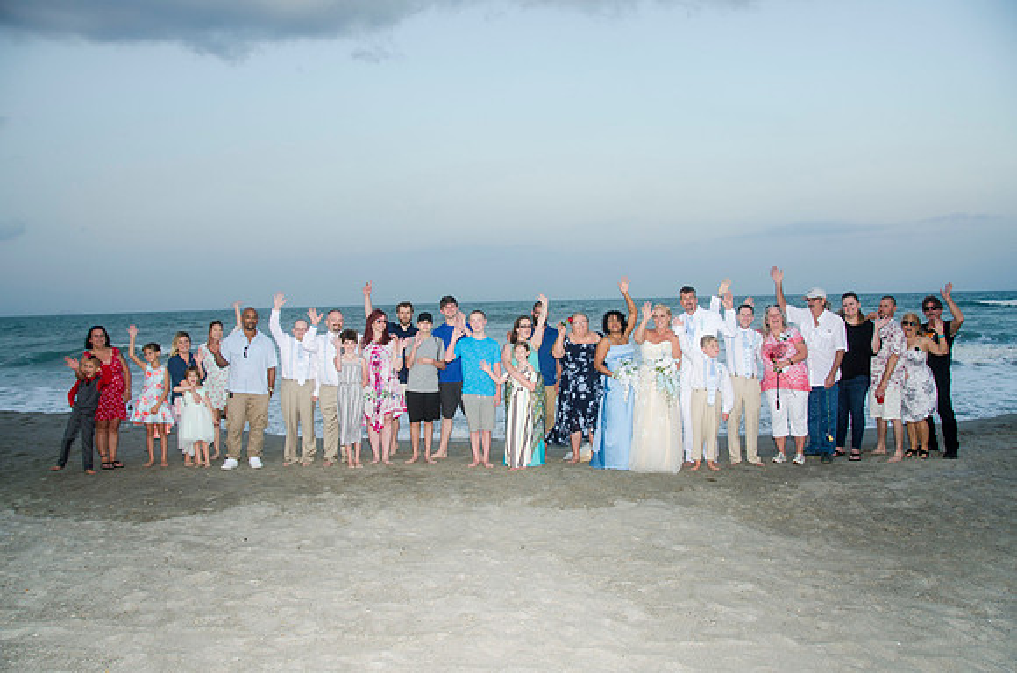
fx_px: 761
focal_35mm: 27
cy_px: 336
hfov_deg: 67.5
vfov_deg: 47.7
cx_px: 508
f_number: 5.6
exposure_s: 1/125
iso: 100
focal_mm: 18
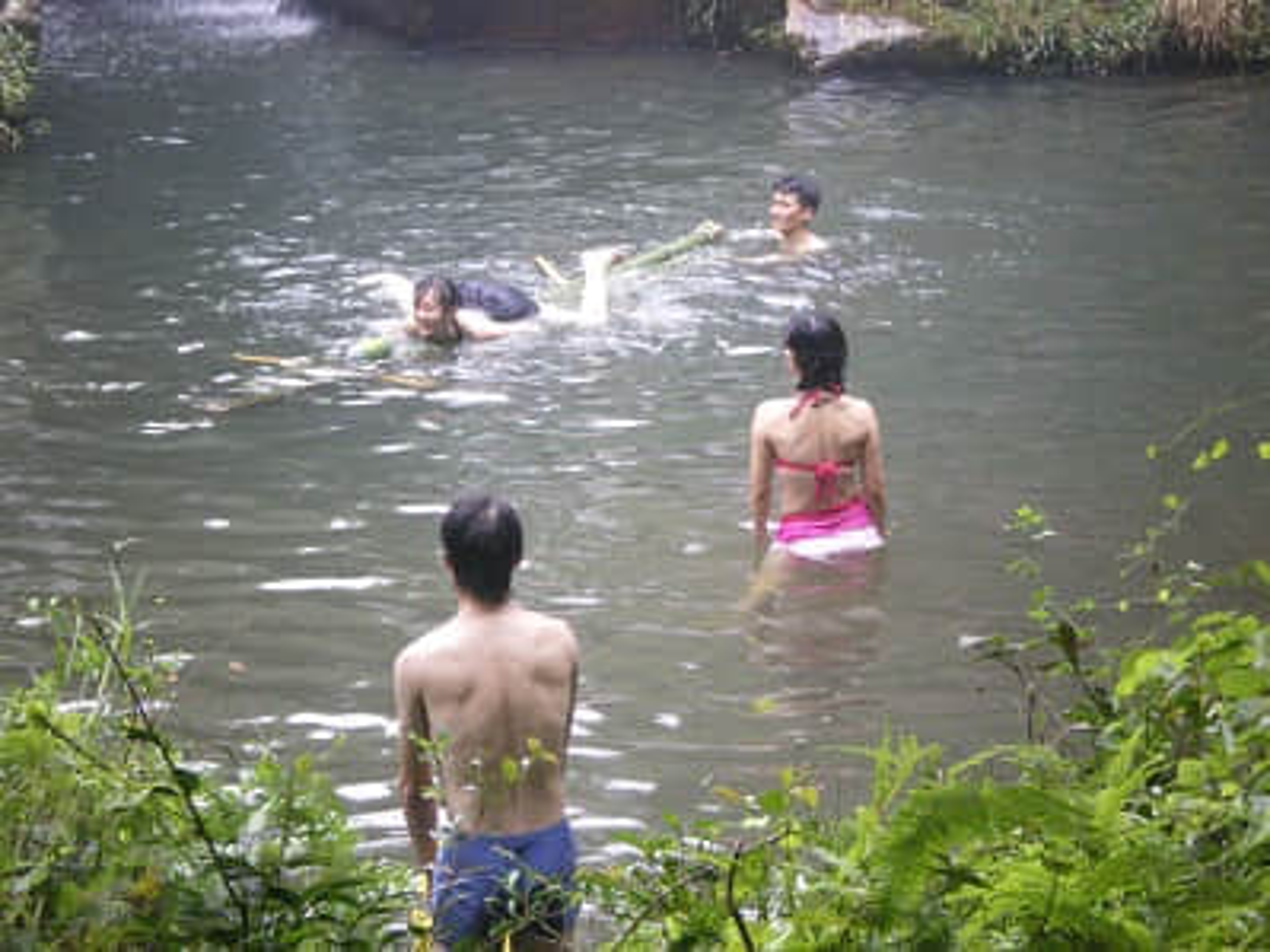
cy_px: 476
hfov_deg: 17.3
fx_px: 4181
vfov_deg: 13.0
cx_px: 635
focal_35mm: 114
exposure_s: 1/50
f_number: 5.9
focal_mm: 18.9
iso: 400
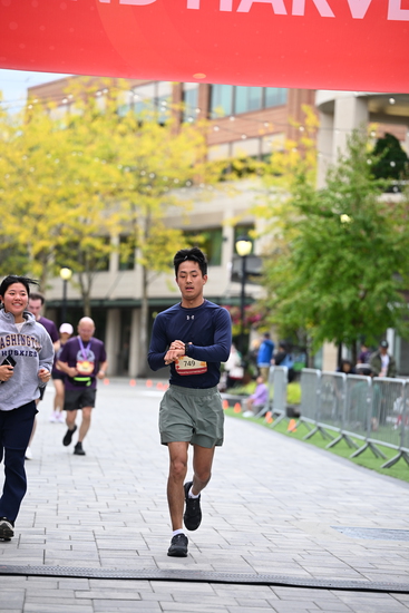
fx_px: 1873
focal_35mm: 110
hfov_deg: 12.5
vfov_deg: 18.6
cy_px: 306
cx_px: 204
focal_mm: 110
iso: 640
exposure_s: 1/2000
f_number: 2.8
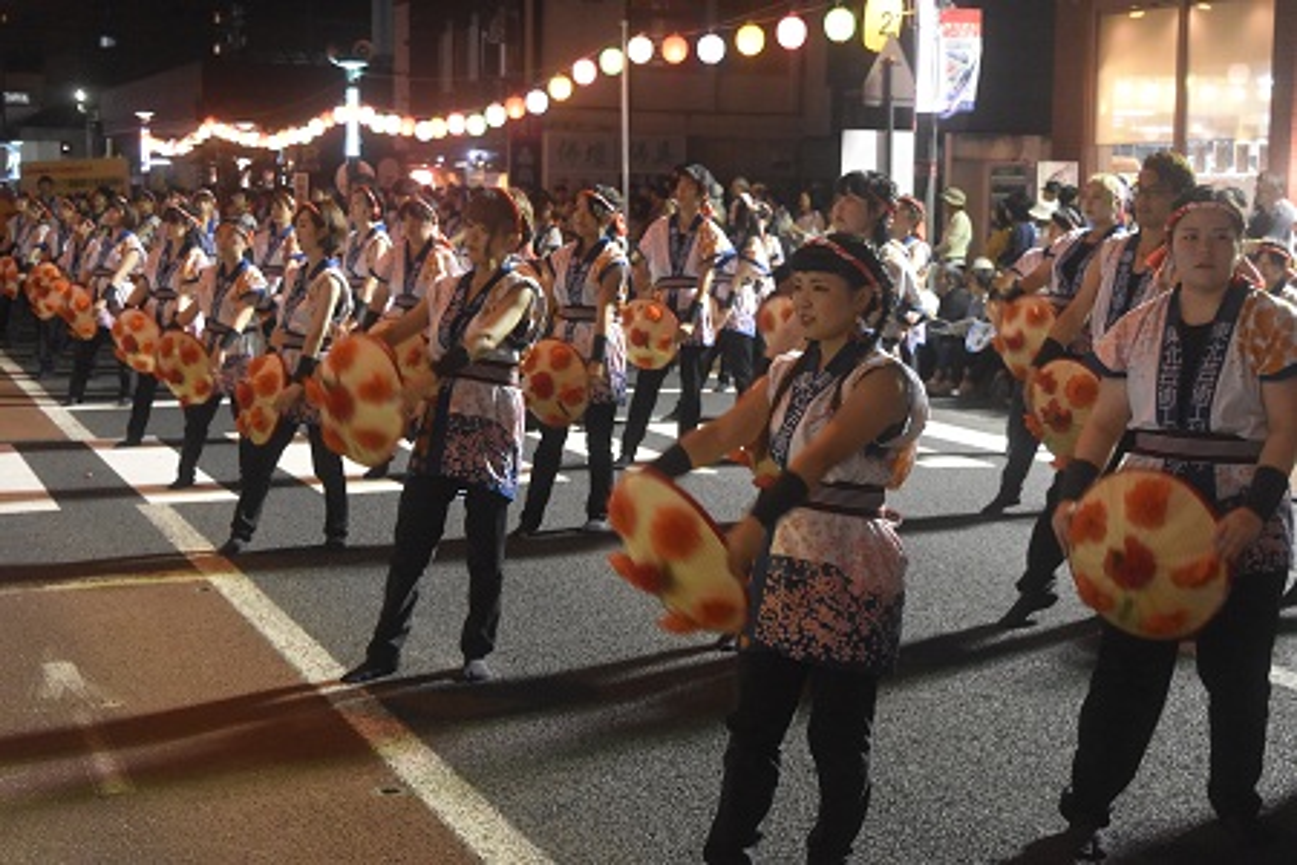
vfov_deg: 23.8
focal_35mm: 57
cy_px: 432
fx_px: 2053
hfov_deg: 35.1
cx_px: 648
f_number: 4.8
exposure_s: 1/60
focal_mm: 38
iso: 3200
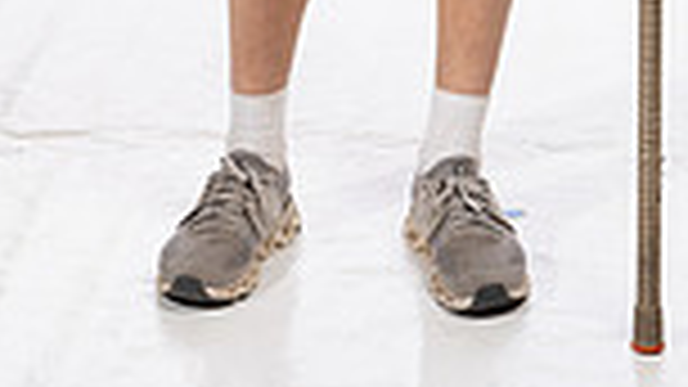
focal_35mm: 154
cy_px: -549
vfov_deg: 7.4
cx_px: 477
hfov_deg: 13.9
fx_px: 2809
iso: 640
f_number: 7.1
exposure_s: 1/250
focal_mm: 50
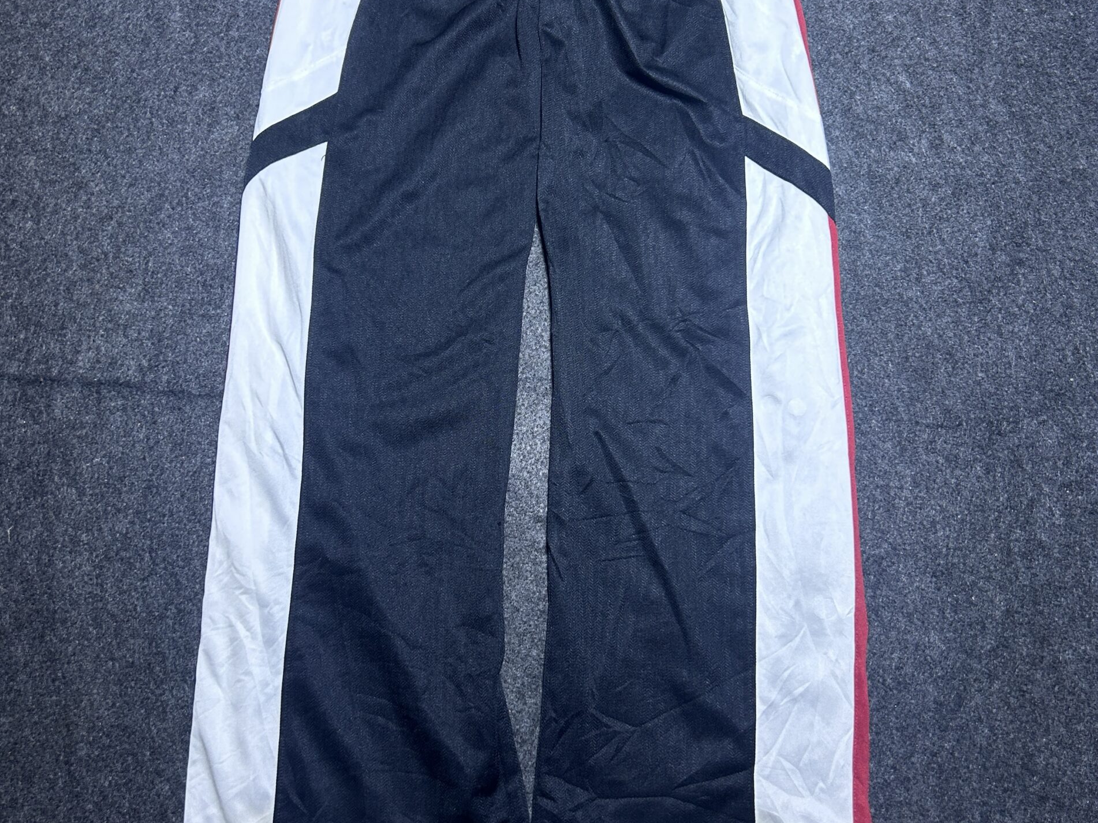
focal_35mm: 35
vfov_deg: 40.6
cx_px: 545
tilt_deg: -56.1
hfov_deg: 52.6
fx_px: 1110
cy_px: 363
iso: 100
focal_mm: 5.7
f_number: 1.5
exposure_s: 1/100
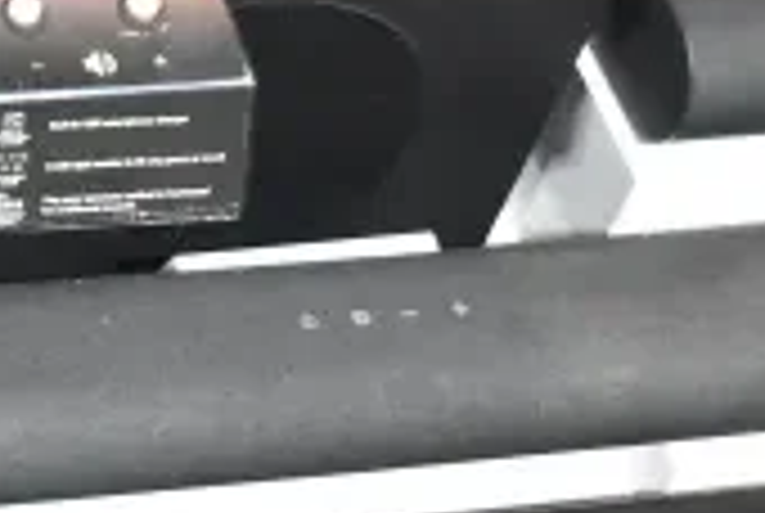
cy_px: -376
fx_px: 2746
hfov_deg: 14.5
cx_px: -454
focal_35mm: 129
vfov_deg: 10.1
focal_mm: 24
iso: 6400
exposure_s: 1/125
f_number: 5.6
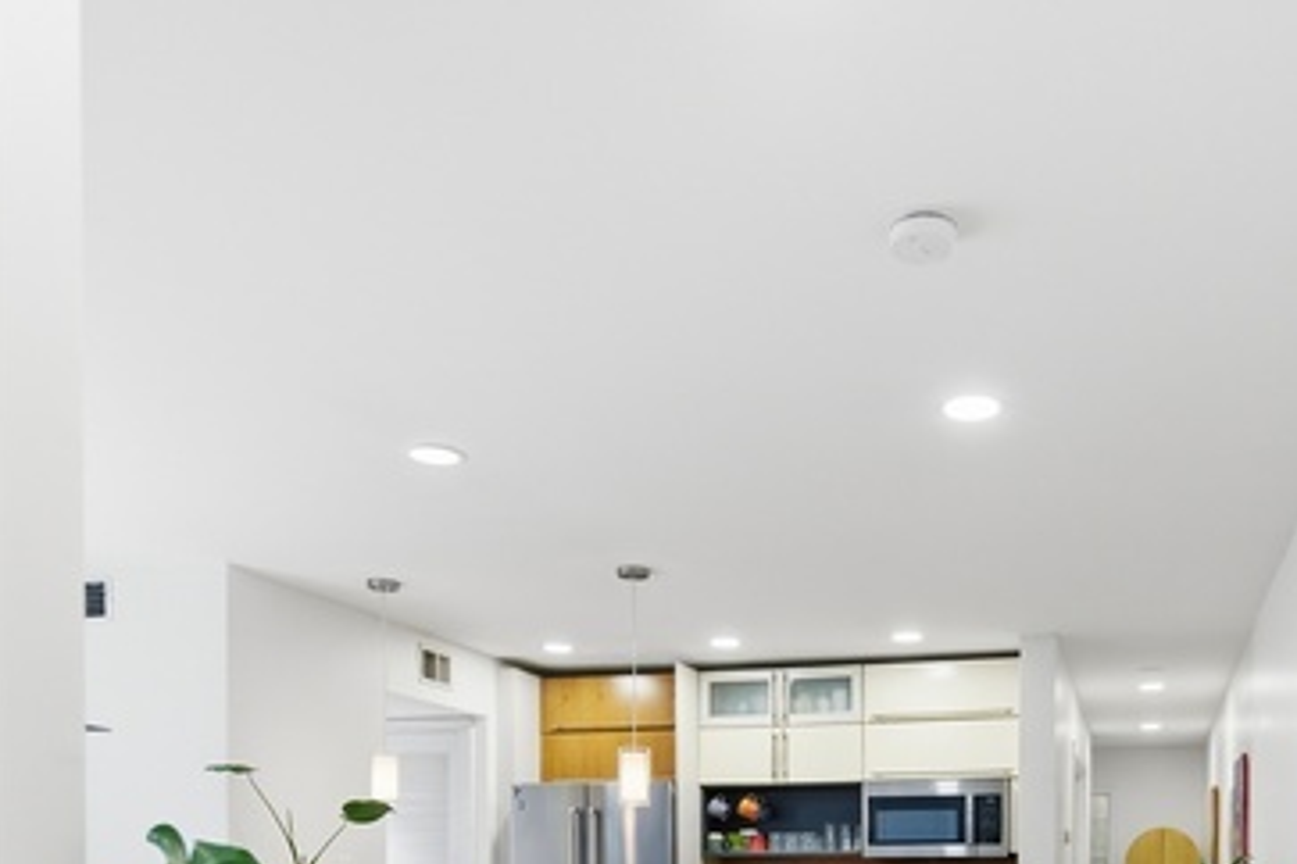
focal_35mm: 33
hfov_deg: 56.0
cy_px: 885
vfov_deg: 35.7
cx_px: 866
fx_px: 1189
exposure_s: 1/800
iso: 800
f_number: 4
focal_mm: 16
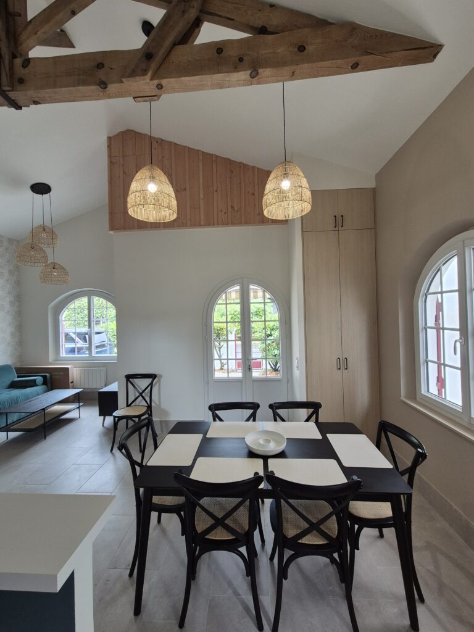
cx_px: 237
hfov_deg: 89.9
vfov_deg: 106.2
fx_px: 237
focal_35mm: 13
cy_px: 316
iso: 100
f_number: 2.2
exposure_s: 1/50
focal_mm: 2.2
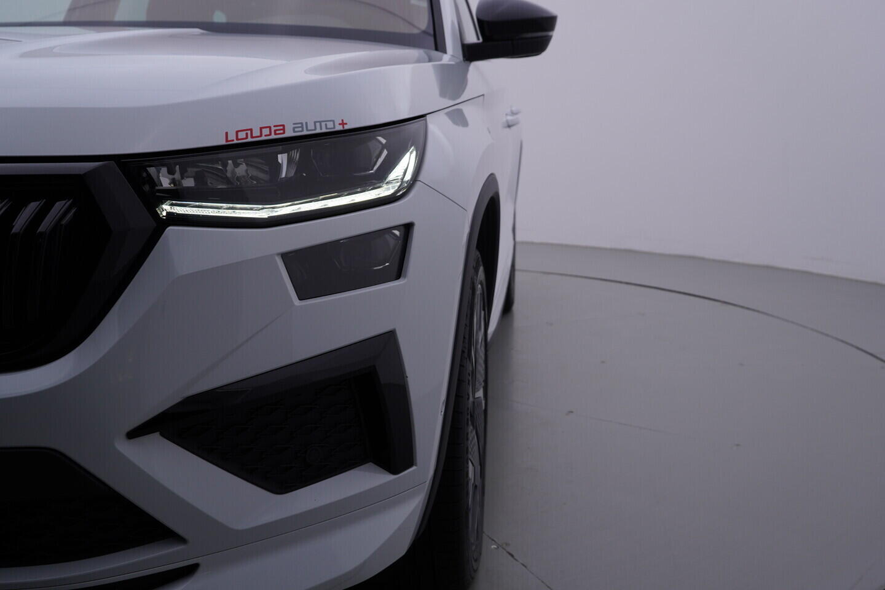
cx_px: 442
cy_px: 295
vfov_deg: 36.9
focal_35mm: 36
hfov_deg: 53.1
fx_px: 885
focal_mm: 24
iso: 125
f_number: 5
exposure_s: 1/125
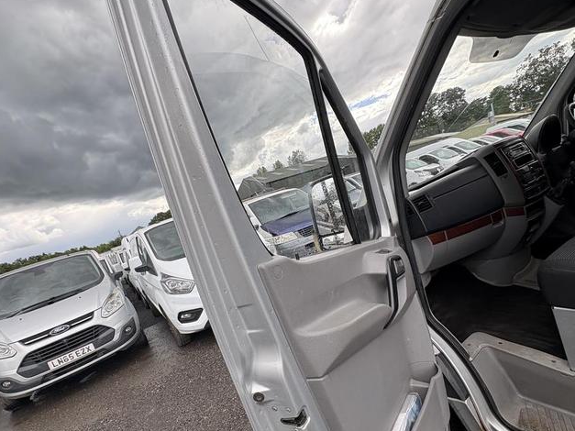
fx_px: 332
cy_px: 258
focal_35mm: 20
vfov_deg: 65.4
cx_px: 304
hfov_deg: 81.7
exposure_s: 1/394
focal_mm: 2.22
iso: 40
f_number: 2.2
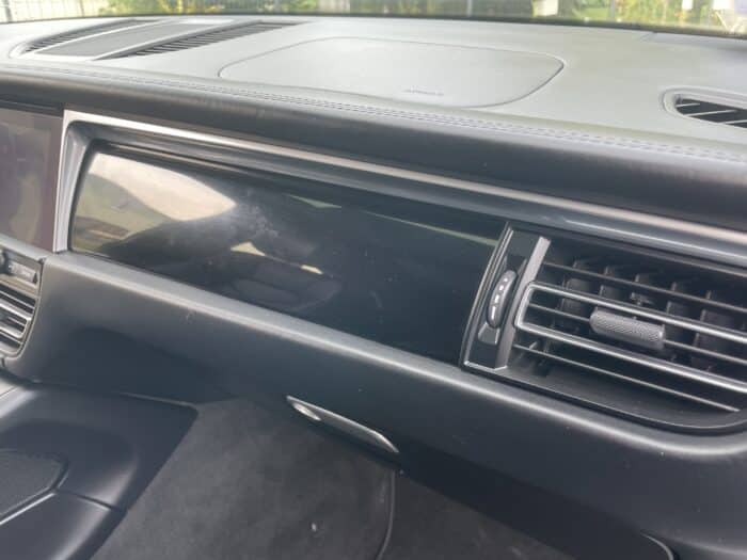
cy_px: 280
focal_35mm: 26
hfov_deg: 67.3
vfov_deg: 53.1
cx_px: 374
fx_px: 561
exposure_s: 1/121
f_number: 1.6
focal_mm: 4.2
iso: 64
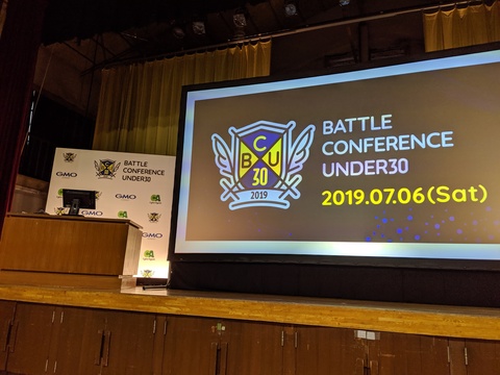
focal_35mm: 27
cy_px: 188
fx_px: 390
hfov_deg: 65.3
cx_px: 250
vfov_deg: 51.4
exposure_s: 1/99.9
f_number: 1.8
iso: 89
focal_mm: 4.44
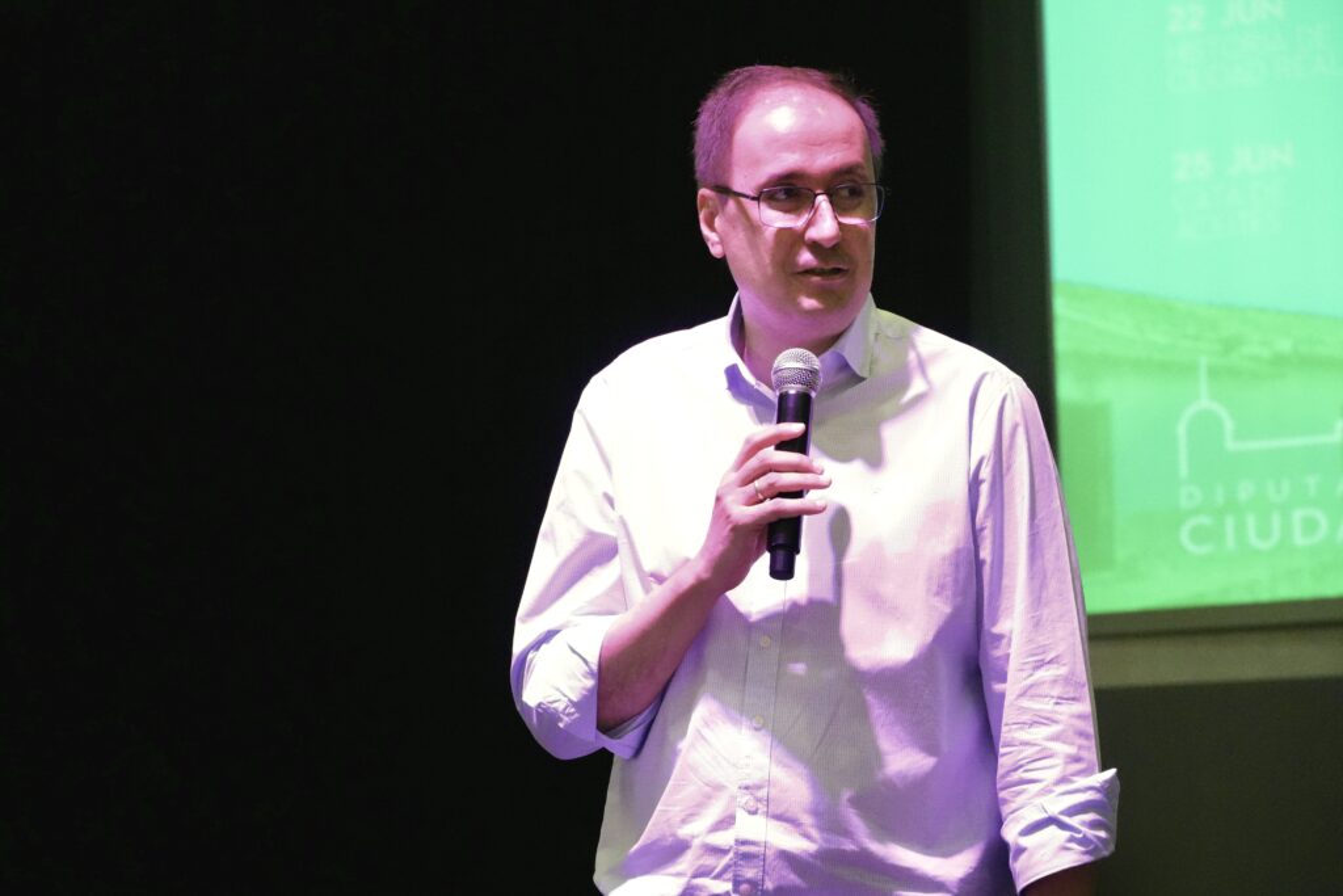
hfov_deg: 17.1
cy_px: 448
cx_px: 672
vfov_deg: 11.4
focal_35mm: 120
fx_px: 4477
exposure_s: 1/160
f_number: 5.6
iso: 6400
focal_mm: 80
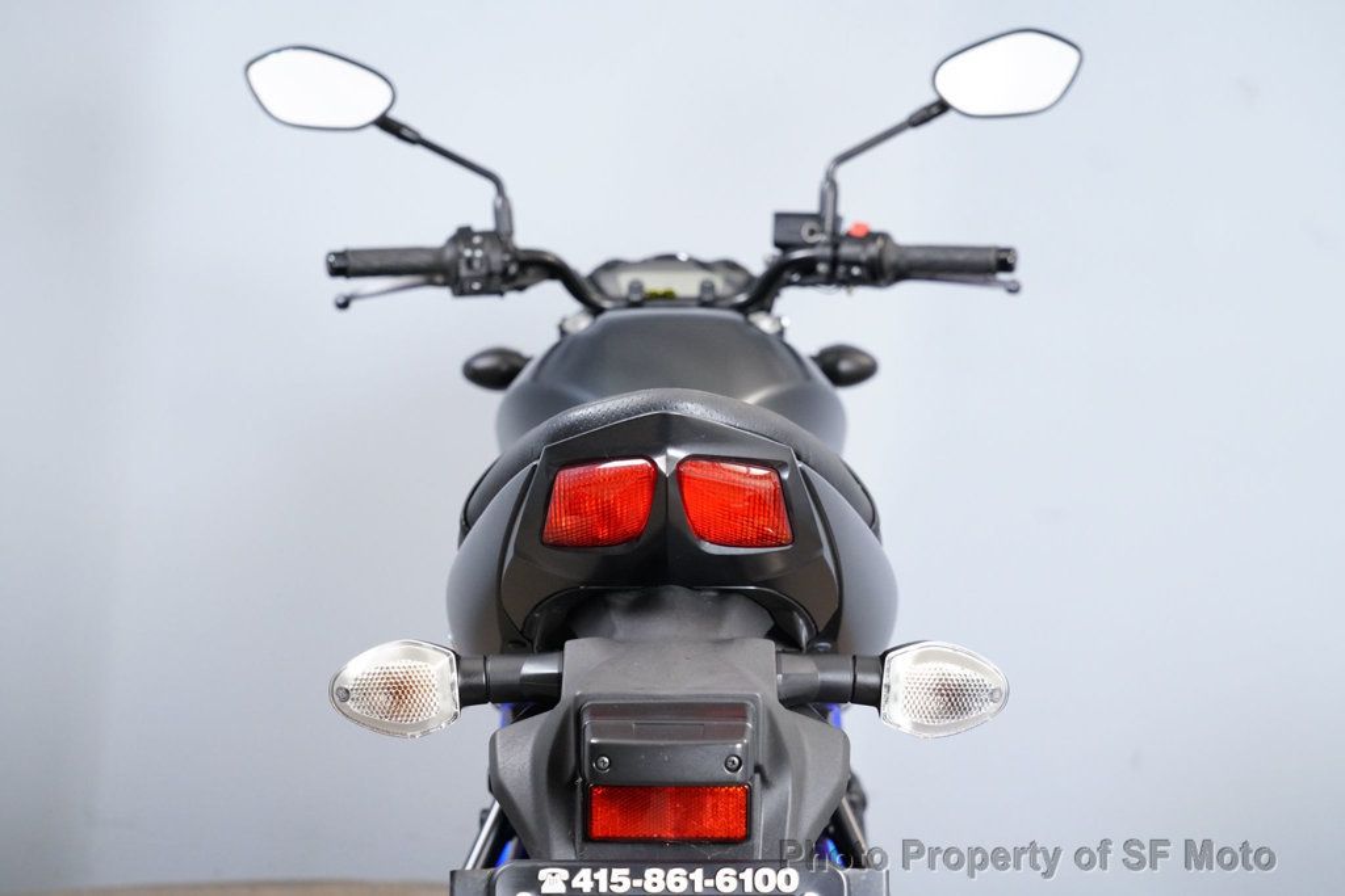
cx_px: 672
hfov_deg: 33.4
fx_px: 2242
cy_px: 448
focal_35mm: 60
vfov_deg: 22.6
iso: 5000
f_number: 7.1
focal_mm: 60
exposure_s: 1/100
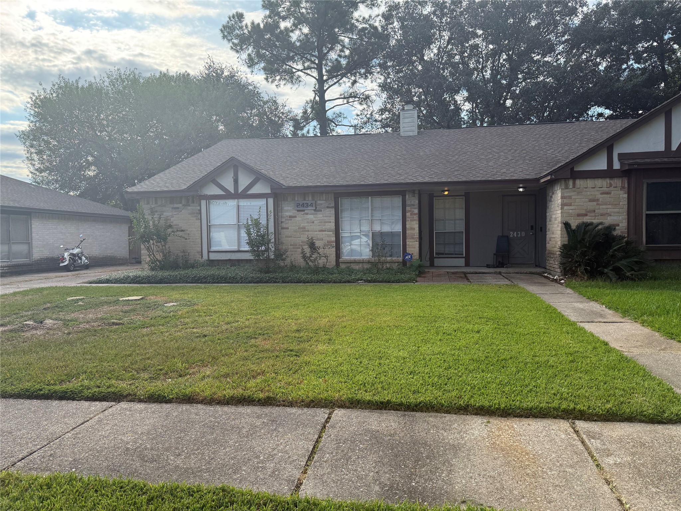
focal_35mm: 24
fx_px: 472
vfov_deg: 56.8
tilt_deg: -2.3
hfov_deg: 71.6
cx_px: 340
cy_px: 256
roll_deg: +0.4
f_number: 1.78
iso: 100
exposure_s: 1/2110
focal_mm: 6.76
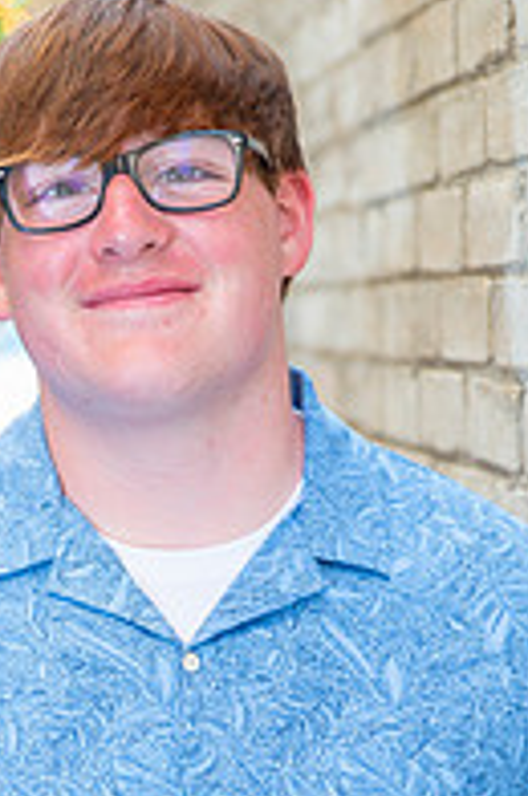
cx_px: 187
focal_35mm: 138
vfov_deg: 14.8
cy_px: 690
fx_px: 3047
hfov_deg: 9.9
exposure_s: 1/100
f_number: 2.8
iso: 160
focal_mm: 60
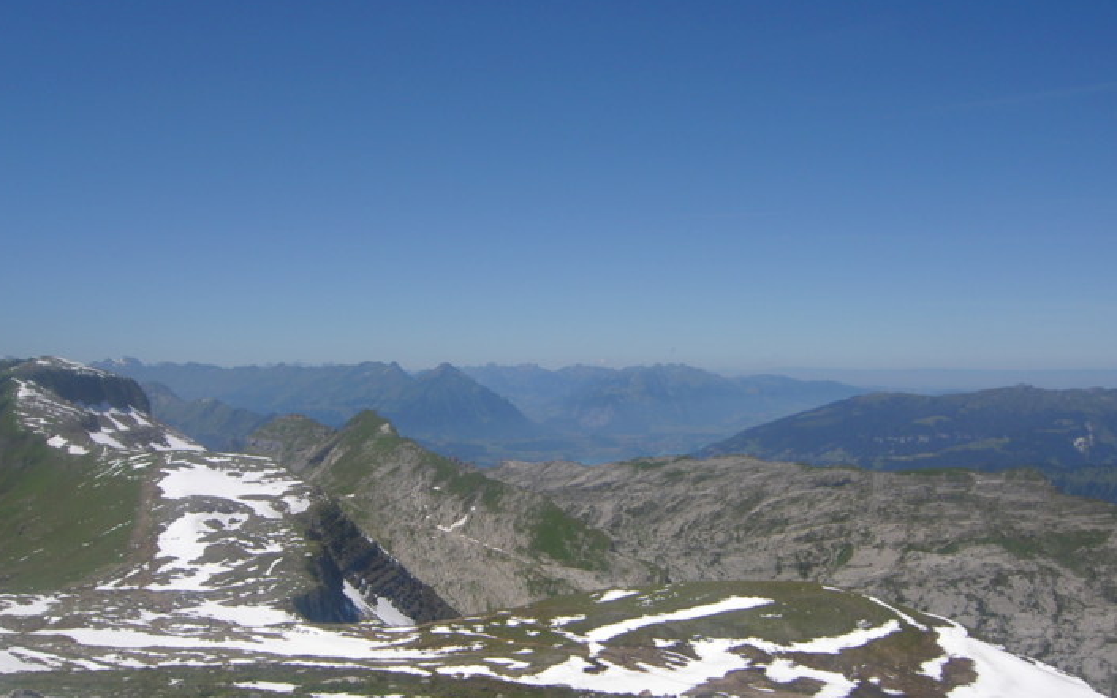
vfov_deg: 34.4
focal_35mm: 37
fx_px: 1126
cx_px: 555
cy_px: 396
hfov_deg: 52.8
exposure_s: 1/640
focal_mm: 5.6
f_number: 4.7
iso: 50
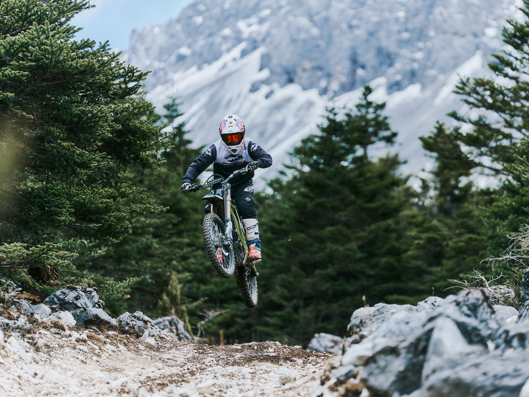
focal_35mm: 164
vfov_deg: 9.1
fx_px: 2506
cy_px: 195
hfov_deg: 12.0
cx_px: 350
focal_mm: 128
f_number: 2
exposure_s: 1/2000
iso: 160
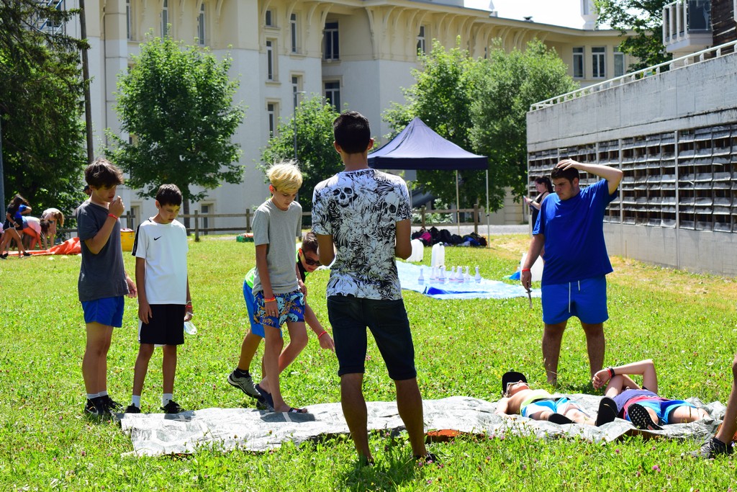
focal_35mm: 105
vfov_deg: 13.0
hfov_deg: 19.5
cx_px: 368
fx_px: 2150
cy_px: 246
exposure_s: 1/400
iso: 400
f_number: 9
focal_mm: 70
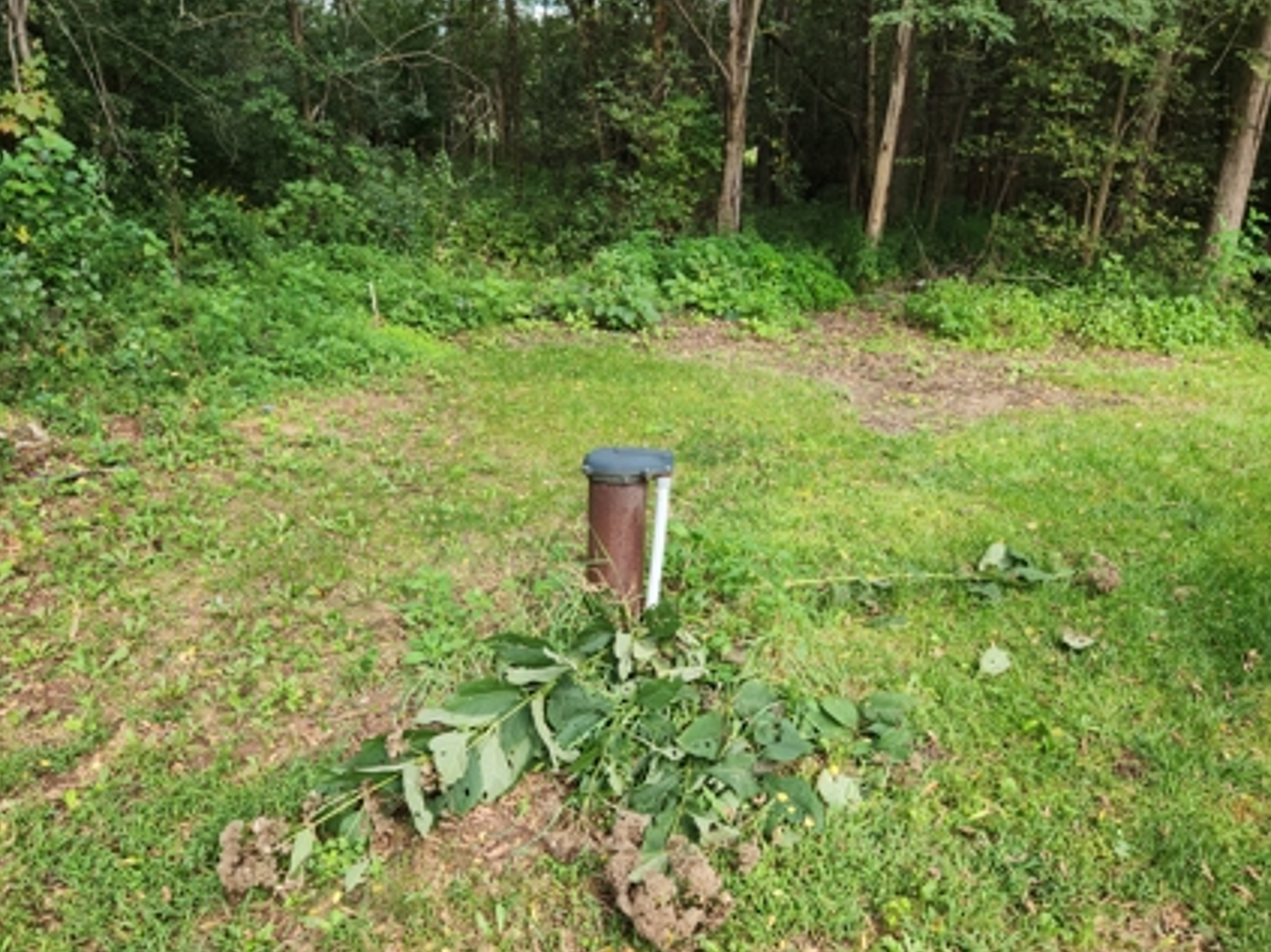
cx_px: 590
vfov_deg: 47.8
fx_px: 1064
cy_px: 586
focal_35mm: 29
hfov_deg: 61.6
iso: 20
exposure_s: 1/120
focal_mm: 5.4
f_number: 1.8
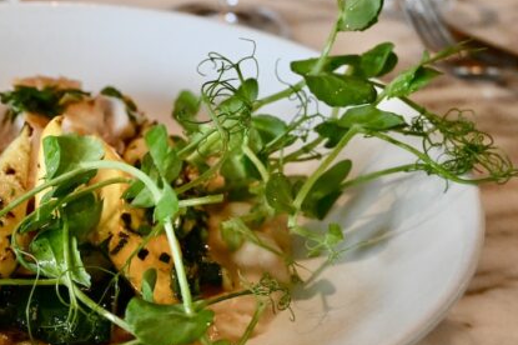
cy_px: 248
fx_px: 811
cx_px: 74
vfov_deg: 23.8
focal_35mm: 56
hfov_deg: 33.9
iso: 3200
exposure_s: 1/125
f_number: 3.8
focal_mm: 20.5
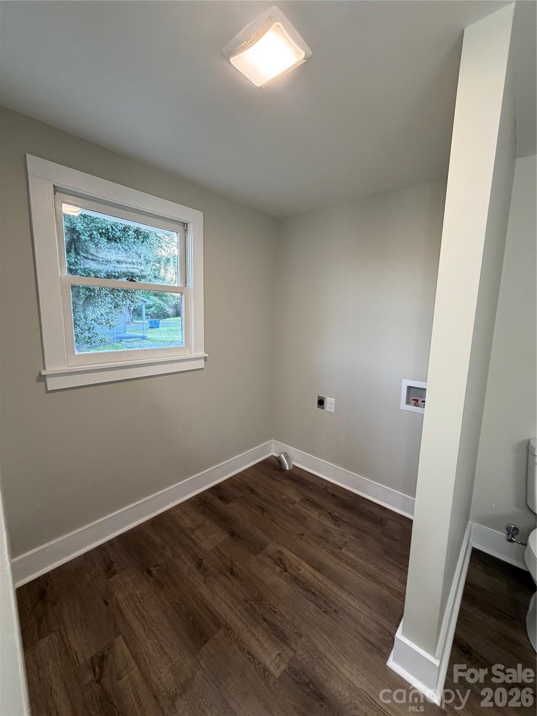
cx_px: 268
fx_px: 290
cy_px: 358
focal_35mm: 14
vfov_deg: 102.1
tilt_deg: -6.7
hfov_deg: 85.7
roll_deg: -1.7
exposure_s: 1/60
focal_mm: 2.22
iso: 200
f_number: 2.2
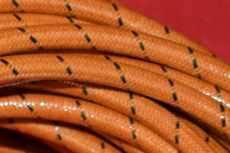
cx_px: -65
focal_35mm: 231
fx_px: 1476
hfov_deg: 8.8
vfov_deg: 5.7
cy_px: 386
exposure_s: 1/160
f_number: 5
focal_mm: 24
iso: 640
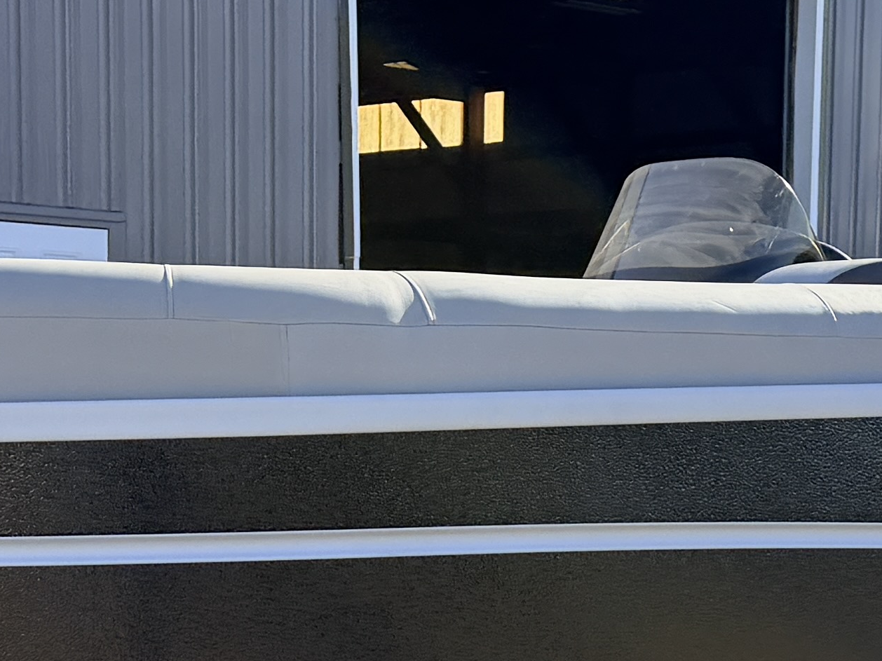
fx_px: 2777
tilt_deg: -2.2
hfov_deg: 18.0
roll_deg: +0.9
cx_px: 616
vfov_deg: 13.3
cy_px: 715
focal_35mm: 109
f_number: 1.78
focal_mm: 6.76
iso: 100
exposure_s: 1/2703
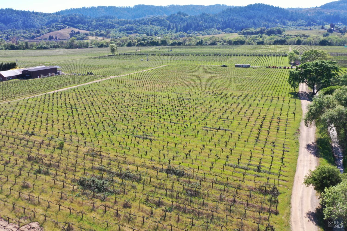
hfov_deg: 65.5
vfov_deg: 46.4
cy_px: 116
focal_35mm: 28
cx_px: 174
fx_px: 270
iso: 100
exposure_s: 1/160
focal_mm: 10.26
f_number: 6.3
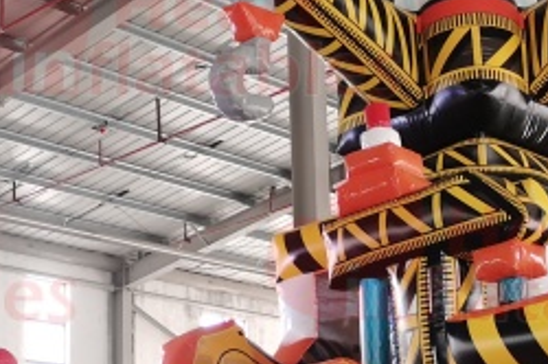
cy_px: 371
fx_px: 1368
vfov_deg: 14.9
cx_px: 487
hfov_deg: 22.1
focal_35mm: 90
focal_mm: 5.58
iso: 200
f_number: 1.8
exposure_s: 1/50
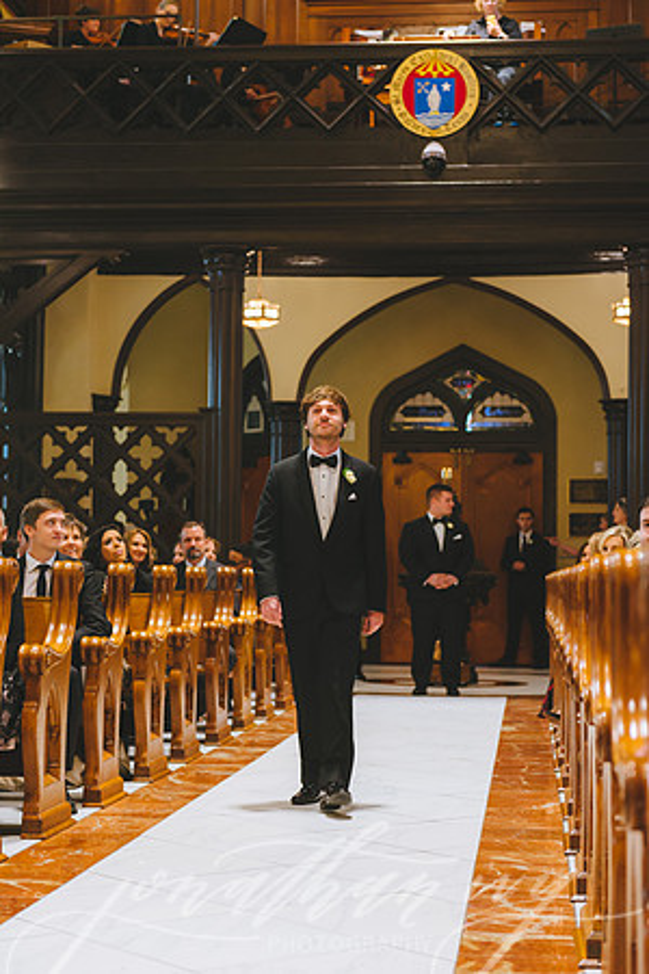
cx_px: 324
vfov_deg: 28.8
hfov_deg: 19.5
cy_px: 487
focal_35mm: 70
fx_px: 1893
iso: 2500
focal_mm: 70
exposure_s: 1/125
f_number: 3.5
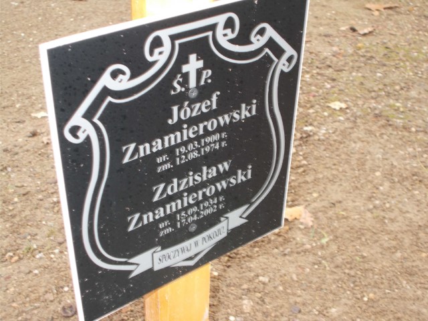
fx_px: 618
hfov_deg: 38.2
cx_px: 214
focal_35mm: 50
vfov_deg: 29.1
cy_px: 160
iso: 200
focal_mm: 9
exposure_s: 1/30
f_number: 4.5
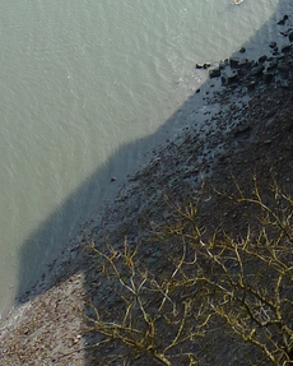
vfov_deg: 15.0
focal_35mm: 102
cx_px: 512
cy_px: -383
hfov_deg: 13.7
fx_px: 1104
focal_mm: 4.1
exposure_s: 1/500
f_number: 4.5
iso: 80
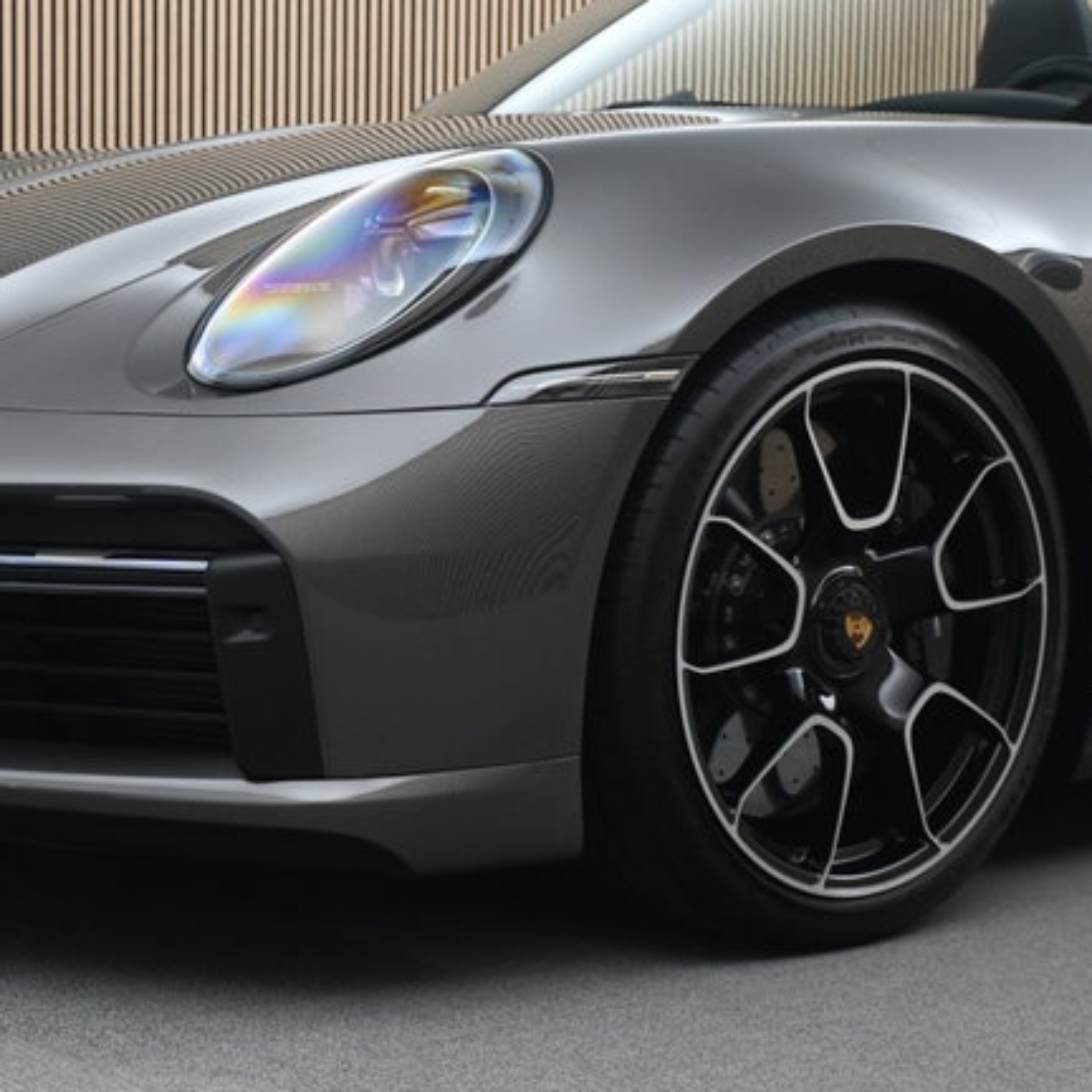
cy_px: 475
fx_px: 2668
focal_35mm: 75
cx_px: 277
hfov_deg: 22.9
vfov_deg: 23.1
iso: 900
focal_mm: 33
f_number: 5
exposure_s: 1/50
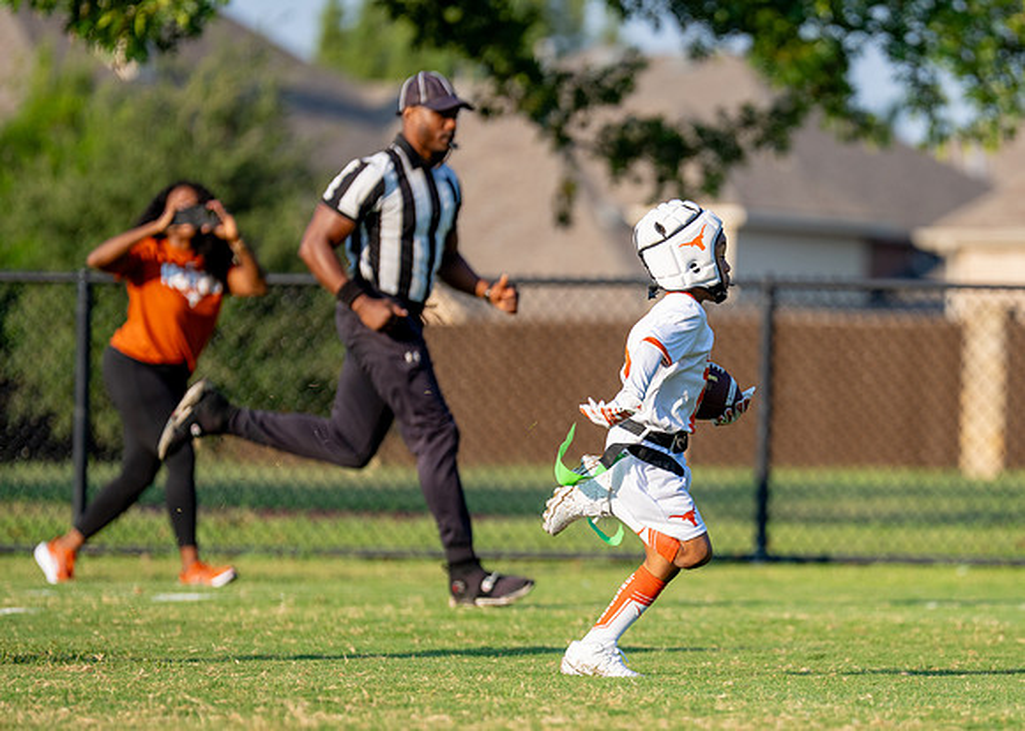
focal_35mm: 286
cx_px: 727
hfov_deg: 7.0
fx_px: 8321
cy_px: 437
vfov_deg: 5.0
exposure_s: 1/2000
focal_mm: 200
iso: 200
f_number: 2.8
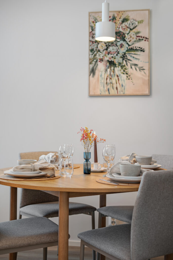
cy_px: 130
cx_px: 86
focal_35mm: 50
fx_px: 360
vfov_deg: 39.6
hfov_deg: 27.0
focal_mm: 50
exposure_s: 1/13
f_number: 2.8
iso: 50
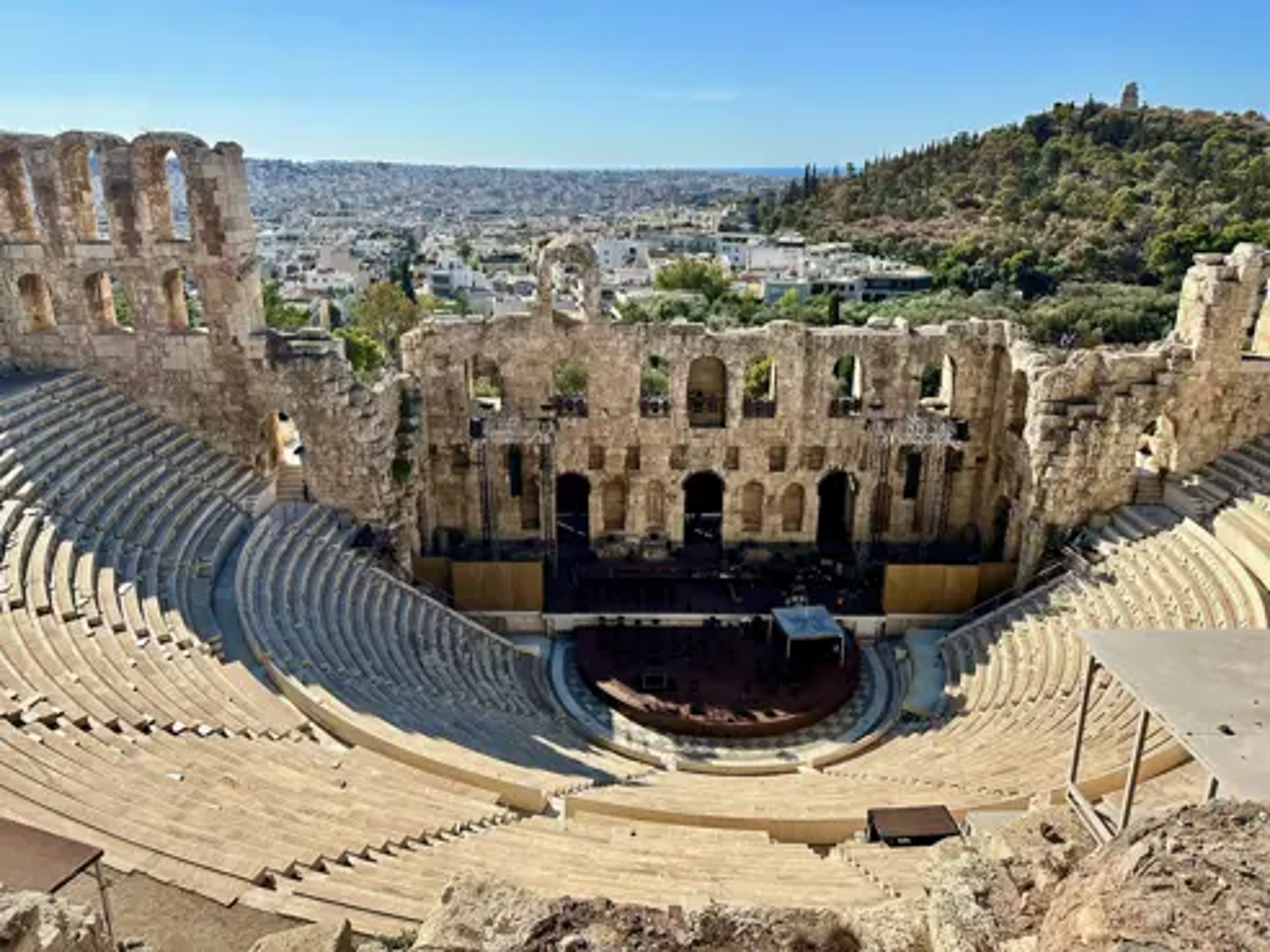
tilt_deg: -19.0
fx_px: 881
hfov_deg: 71.6
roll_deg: +0.2
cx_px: 635
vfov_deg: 56.8
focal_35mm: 24
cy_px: 476
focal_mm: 6.86
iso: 80
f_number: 1.78
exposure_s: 1/5848
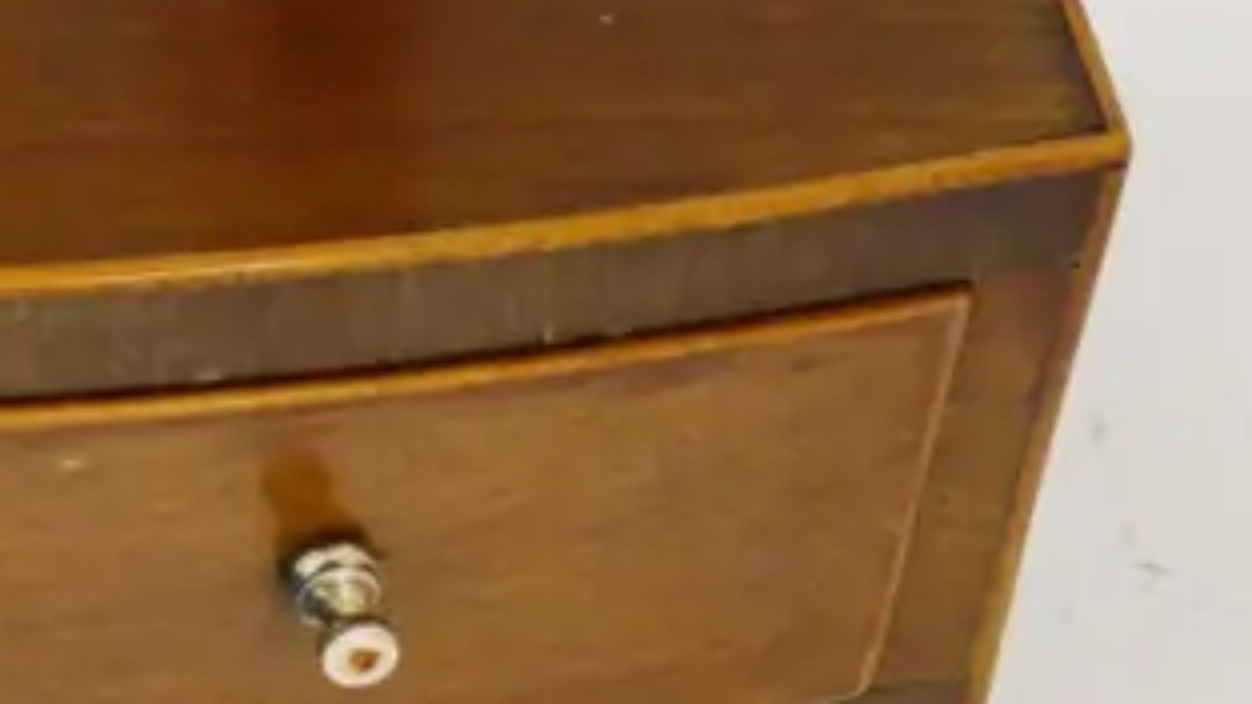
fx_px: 5212
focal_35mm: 157
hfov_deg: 13.1
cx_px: -504
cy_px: -68
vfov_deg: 7.7
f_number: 5.6
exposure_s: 1/80
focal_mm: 22
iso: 3200
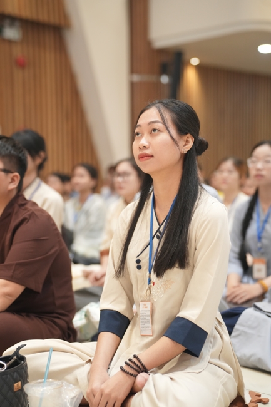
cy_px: 204
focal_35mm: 70
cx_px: 136
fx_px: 791
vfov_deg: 28.9
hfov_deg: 19.4
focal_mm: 70
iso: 2000
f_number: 2.5
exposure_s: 1/160
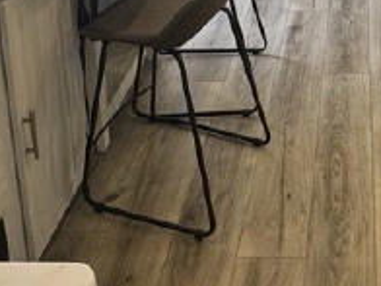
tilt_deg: -14.5
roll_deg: -1.1
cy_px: -171
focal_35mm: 57
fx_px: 627
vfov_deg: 20.8
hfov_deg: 31.6
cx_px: 365
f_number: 2.2
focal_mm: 2.22
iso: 80
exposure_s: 1/99
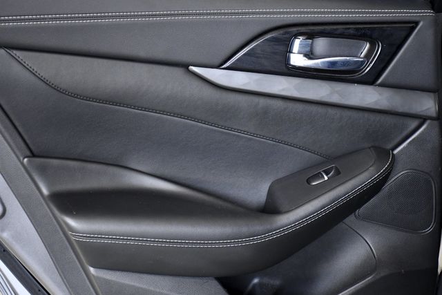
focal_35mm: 78
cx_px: 221
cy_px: 148
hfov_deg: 26.0
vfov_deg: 17.5
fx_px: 958
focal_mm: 52
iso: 2500
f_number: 4.8
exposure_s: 1/250
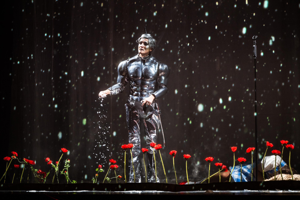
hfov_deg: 20.2
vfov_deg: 13.6
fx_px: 842
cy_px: 100
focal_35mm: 101
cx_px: 150
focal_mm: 101
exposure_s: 1/125
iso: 1250
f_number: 2.8
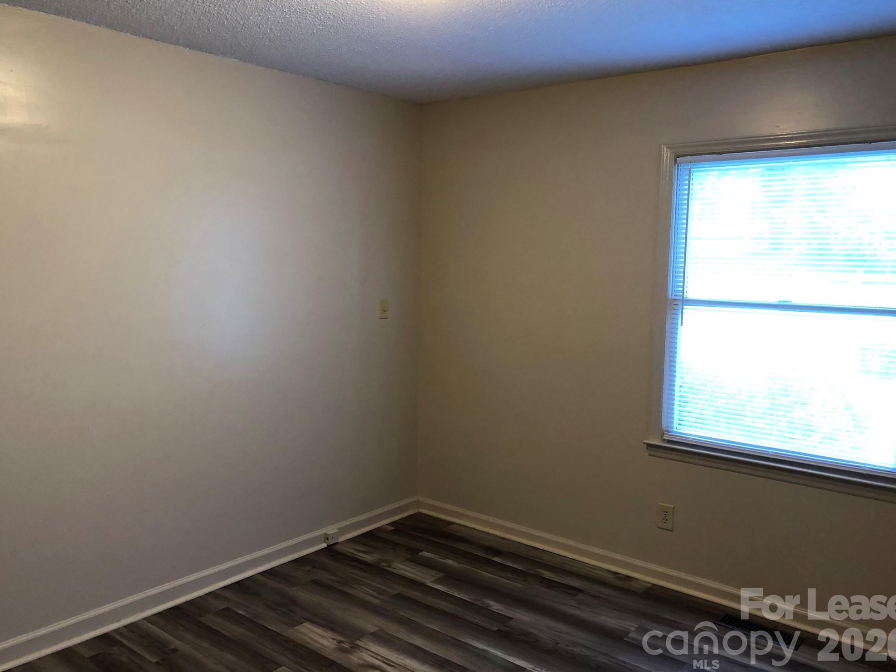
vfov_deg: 48.2
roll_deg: -0.9
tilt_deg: -6.6
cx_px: 451
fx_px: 751
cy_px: 329
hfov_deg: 61.7
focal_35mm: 29
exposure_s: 1/15
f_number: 1.8
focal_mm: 3.99
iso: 50
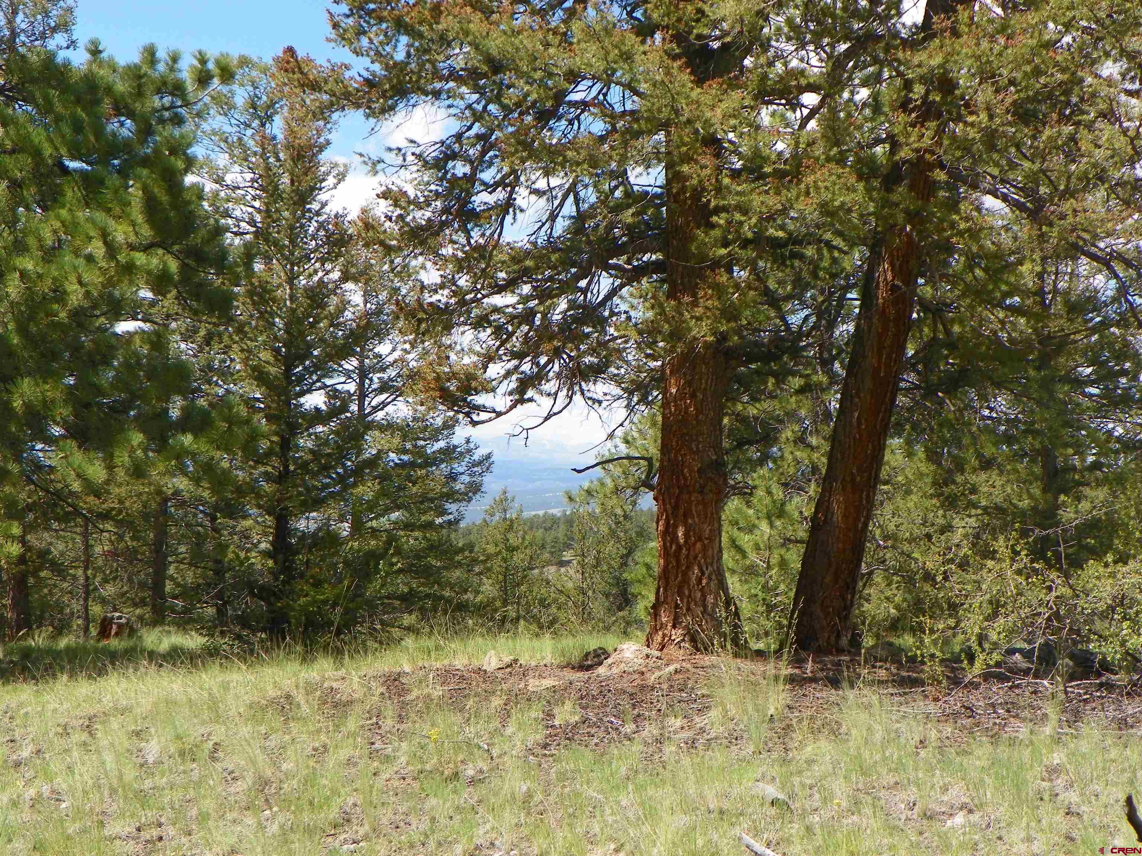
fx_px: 2177
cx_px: 571
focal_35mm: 66
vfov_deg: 22.3
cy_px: 428
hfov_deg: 29.4
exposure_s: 1/320
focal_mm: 11.8
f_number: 4
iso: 64
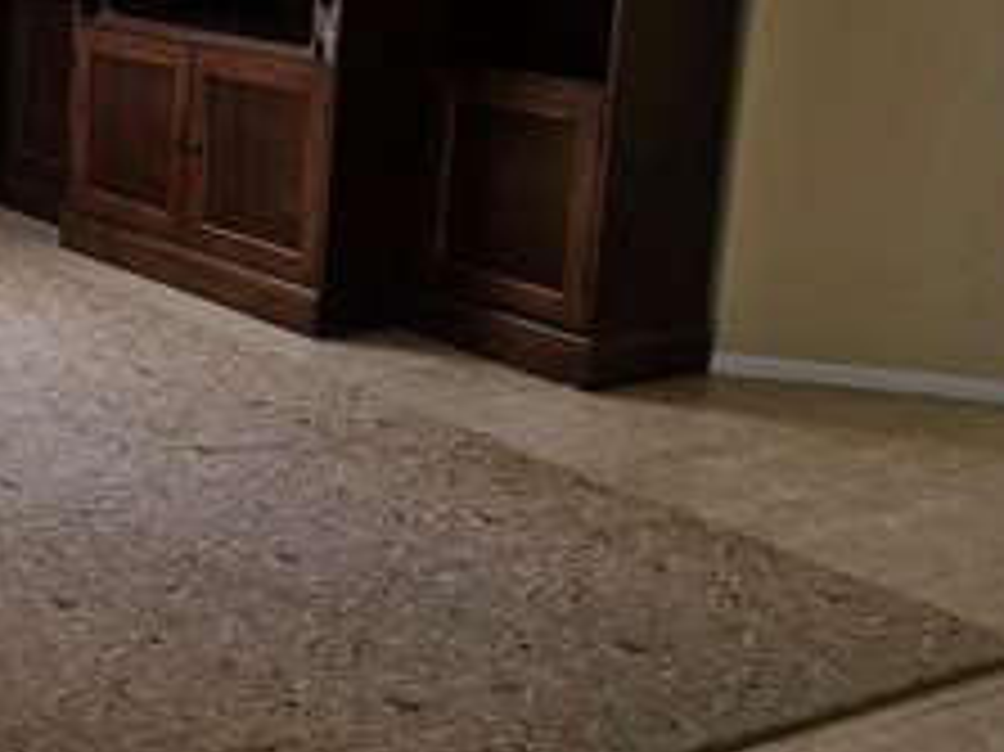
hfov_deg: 25.4
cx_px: -302
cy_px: 140
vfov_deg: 21.9
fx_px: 1913
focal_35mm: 66
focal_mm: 5.4
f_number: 1.8
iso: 80
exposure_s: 1/180
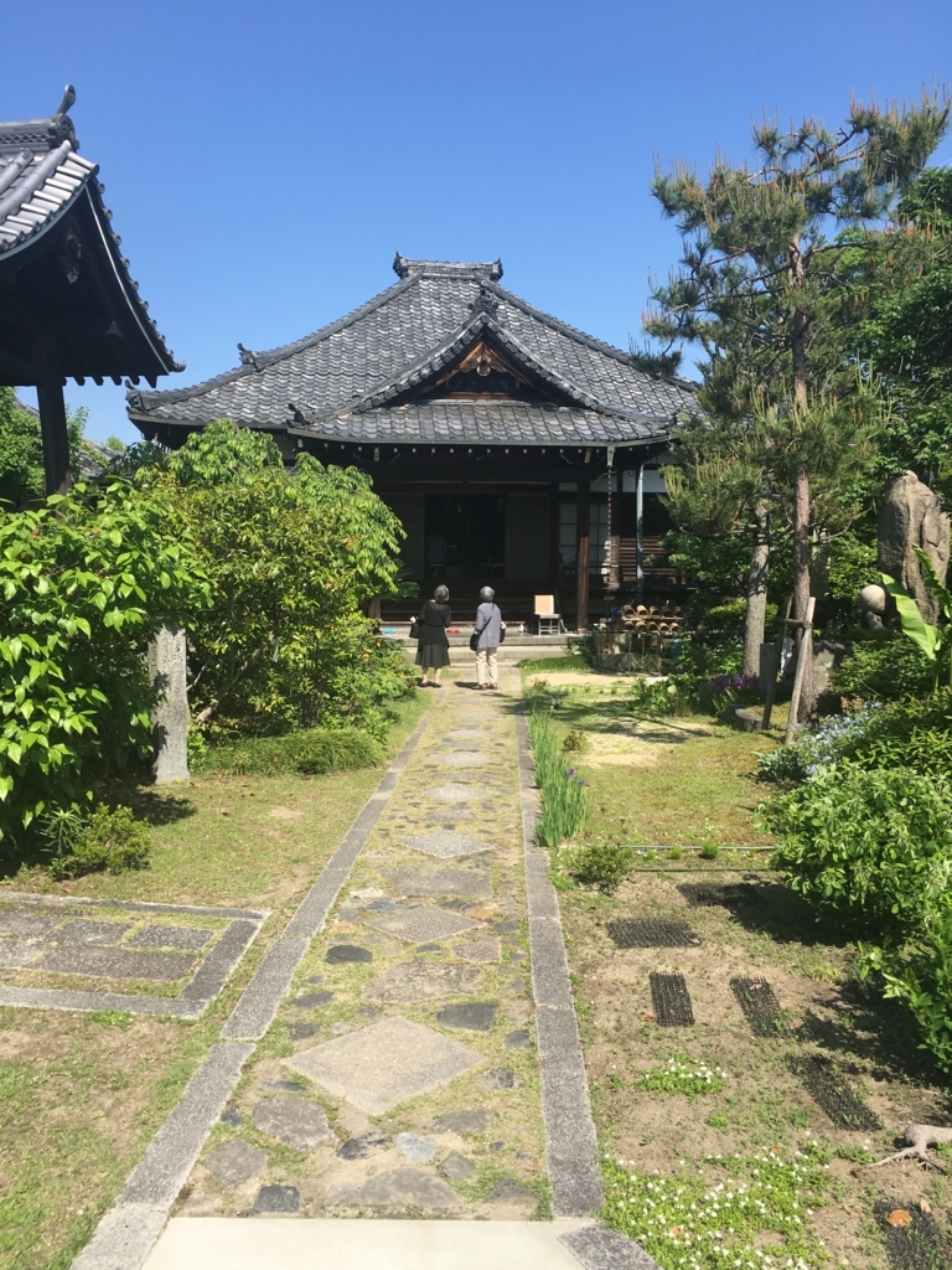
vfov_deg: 61.7
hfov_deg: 48.2
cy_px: 635
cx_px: 476
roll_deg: +0.9
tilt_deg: -1.1
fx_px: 1063
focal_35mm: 29
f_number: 2.2
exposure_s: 1/1099
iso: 25
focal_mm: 4.15
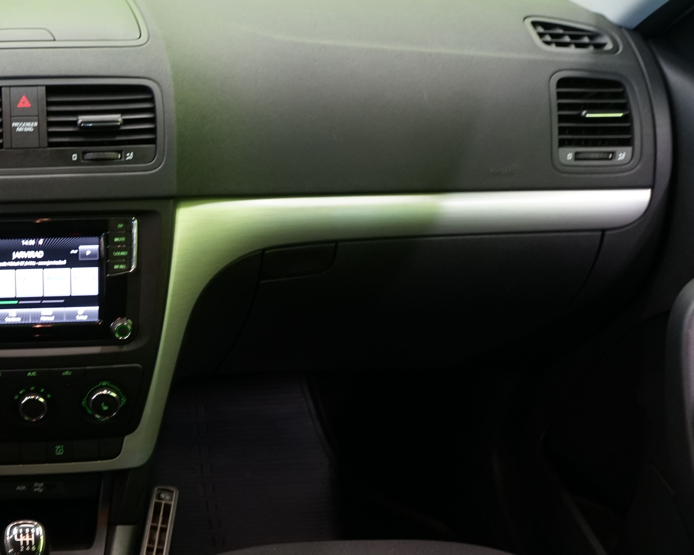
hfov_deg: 33.1
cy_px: 413
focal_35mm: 53
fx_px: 1089
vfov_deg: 28.2
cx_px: 39
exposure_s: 1/20
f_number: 5
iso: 1250
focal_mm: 28
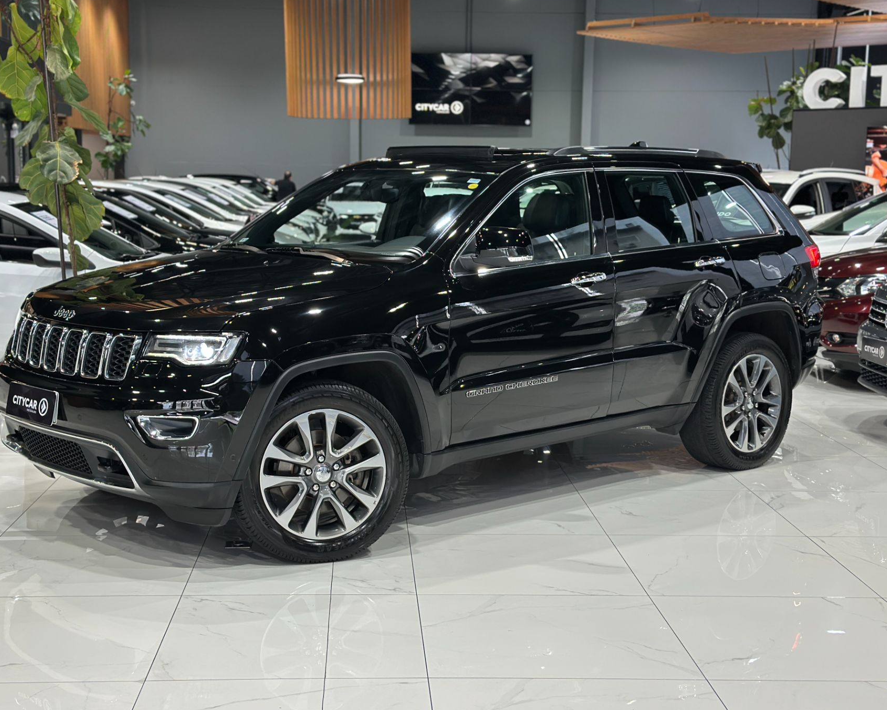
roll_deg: -0.8
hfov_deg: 35.3
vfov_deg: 28.6
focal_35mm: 53
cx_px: 416
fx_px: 1392
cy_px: 352
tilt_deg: -7.1
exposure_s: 1/60
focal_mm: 6.86
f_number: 1.78
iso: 100
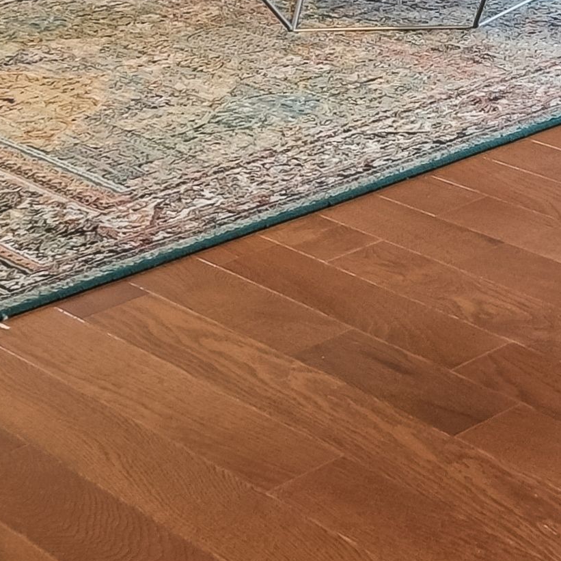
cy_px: -567
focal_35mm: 96
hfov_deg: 14.5
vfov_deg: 14.8
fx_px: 1760
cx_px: 1181
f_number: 8
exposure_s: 1/5
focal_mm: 8
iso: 160
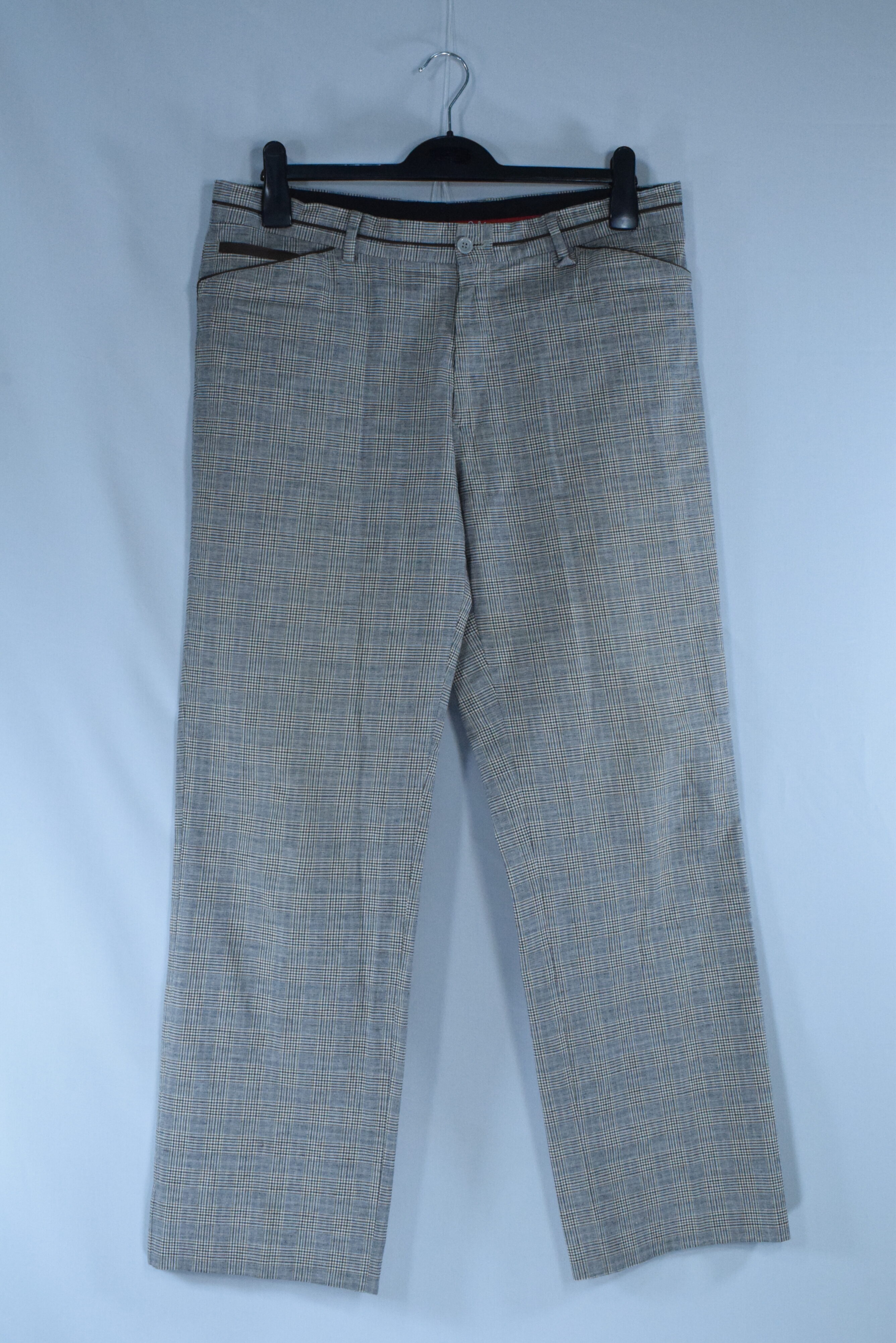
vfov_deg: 44.9
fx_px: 1623
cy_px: 672
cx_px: 448
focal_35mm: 44
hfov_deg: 30.9
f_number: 13
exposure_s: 1/250
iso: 3200
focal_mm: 29
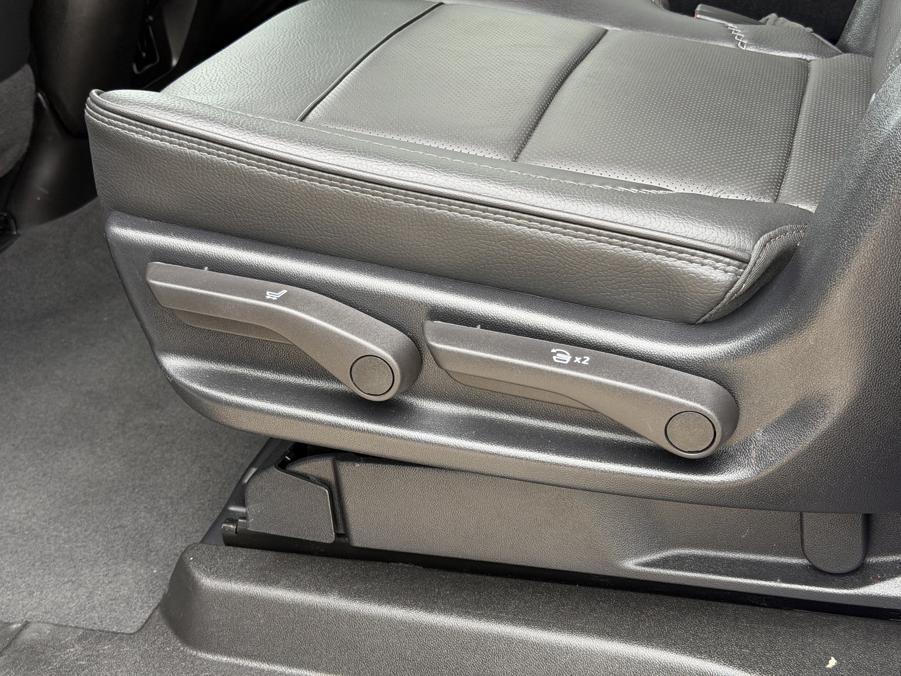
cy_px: 338
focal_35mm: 48
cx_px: 450
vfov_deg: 30.3
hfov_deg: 39.7
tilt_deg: -27.8
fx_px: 1249
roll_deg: +5.2
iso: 64
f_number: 1.78
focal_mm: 6.76
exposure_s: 1/181
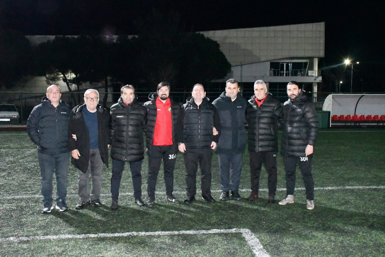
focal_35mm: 34
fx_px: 364
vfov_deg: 38.9
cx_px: 192
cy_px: 128
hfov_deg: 55.8
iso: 25600
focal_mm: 23
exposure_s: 1/60
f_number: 11
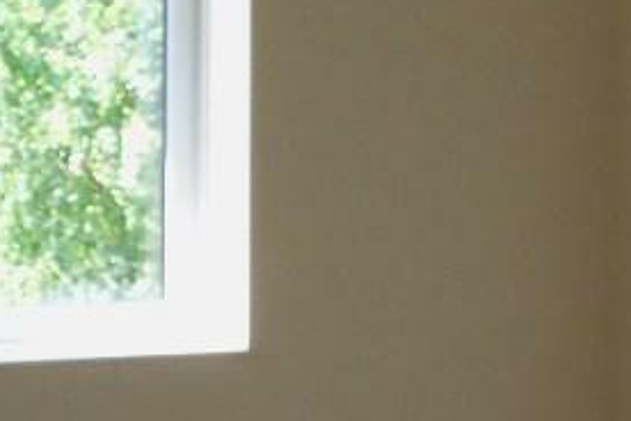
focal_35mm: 135
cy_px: 391
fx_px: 2366
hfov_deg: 15.2
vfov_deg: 10.1
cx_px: 242
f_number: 3
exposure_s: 1/30
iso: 80
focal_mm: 6.3
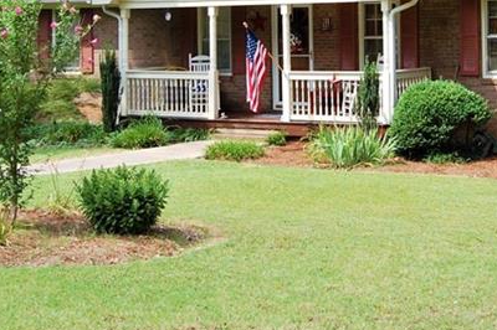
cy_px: 24
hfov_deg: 23.0
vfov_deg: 15.3
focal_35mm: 88
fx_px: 1218
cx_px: 294
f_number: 8
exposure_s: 1/250
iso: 200
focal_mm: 23
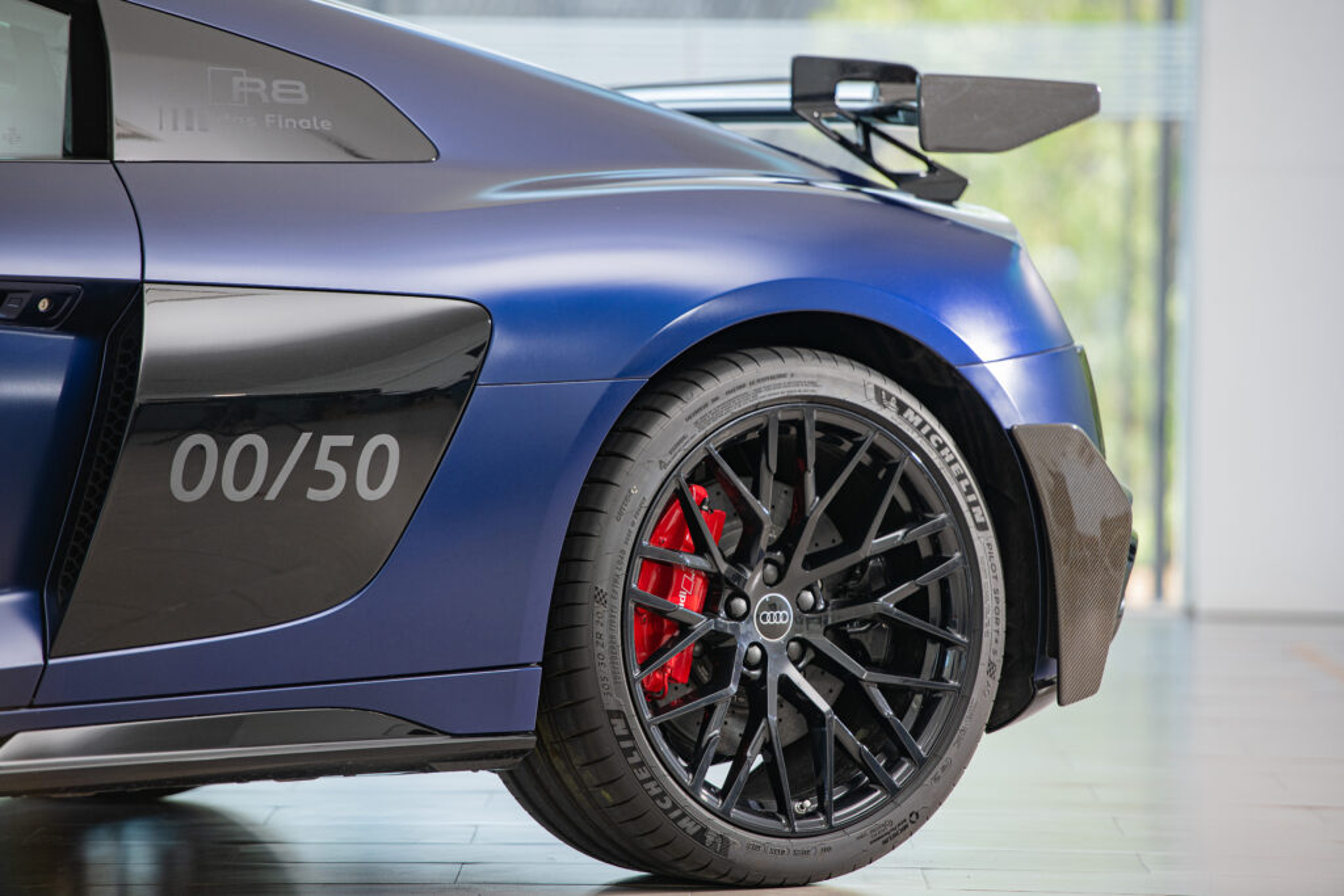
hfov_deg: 10.8
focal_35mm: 190
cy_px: 448
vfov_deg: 7.2
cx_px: 672
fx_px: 7094
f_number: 4
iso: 100
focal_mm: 190
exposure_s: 1/125
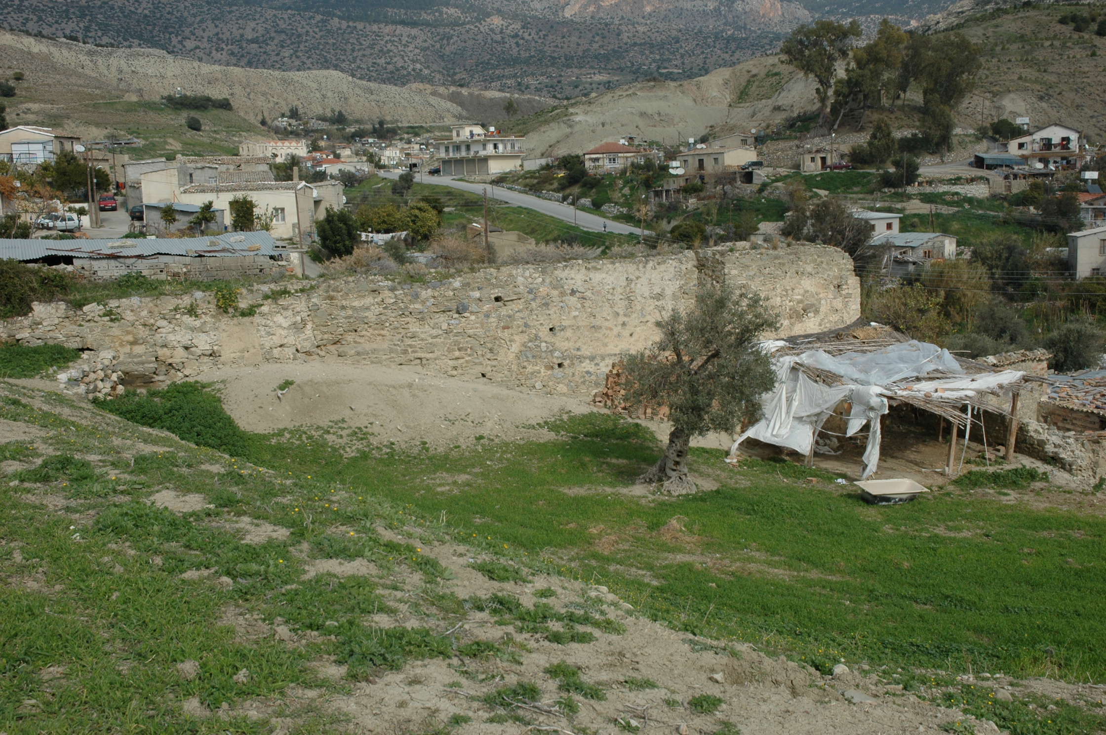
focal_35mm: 40
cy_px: 368
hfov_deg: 48.0
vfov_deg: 32.9
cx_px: 553
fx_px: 1243
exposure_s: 1/400
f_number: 10
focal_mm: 27
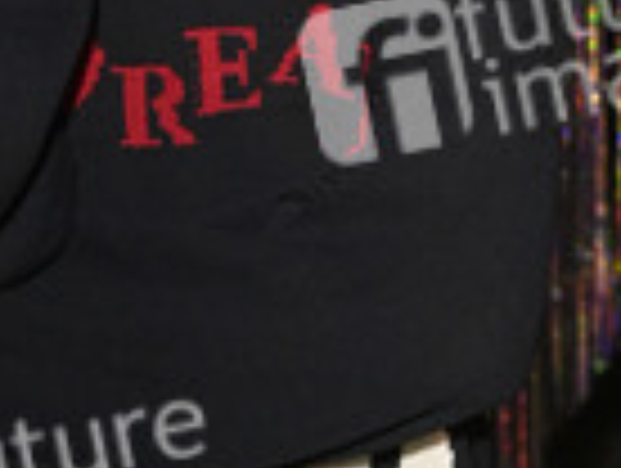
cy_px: -166
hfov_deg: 19.4
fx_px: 1797
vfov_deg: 14.2
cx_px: 122
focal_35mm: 100
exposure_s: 1/60
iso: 2000
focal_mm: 36
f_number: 5.6
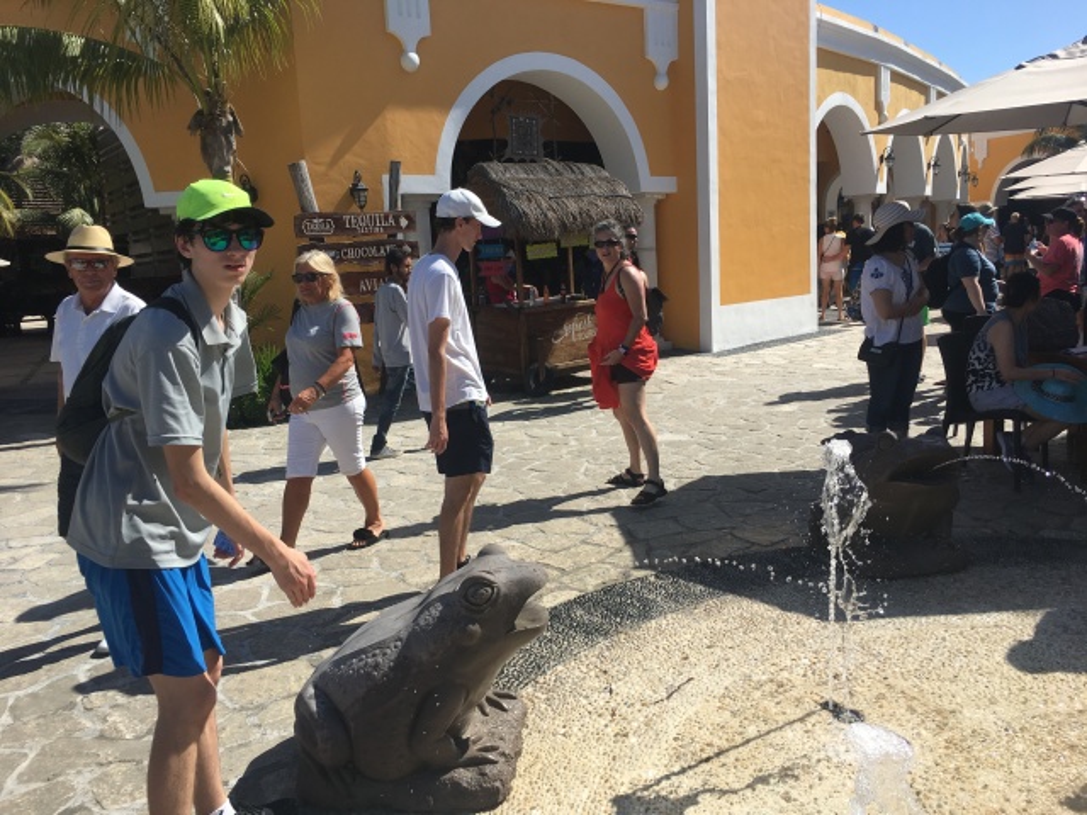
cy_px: 408
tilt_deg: -7.5
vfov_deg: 48.2
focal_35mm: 29
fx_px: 911
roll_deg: +4.7
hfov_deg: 61.7
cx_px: 544
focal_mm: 4.15
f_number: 2.2
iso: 25
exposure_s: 1/1923
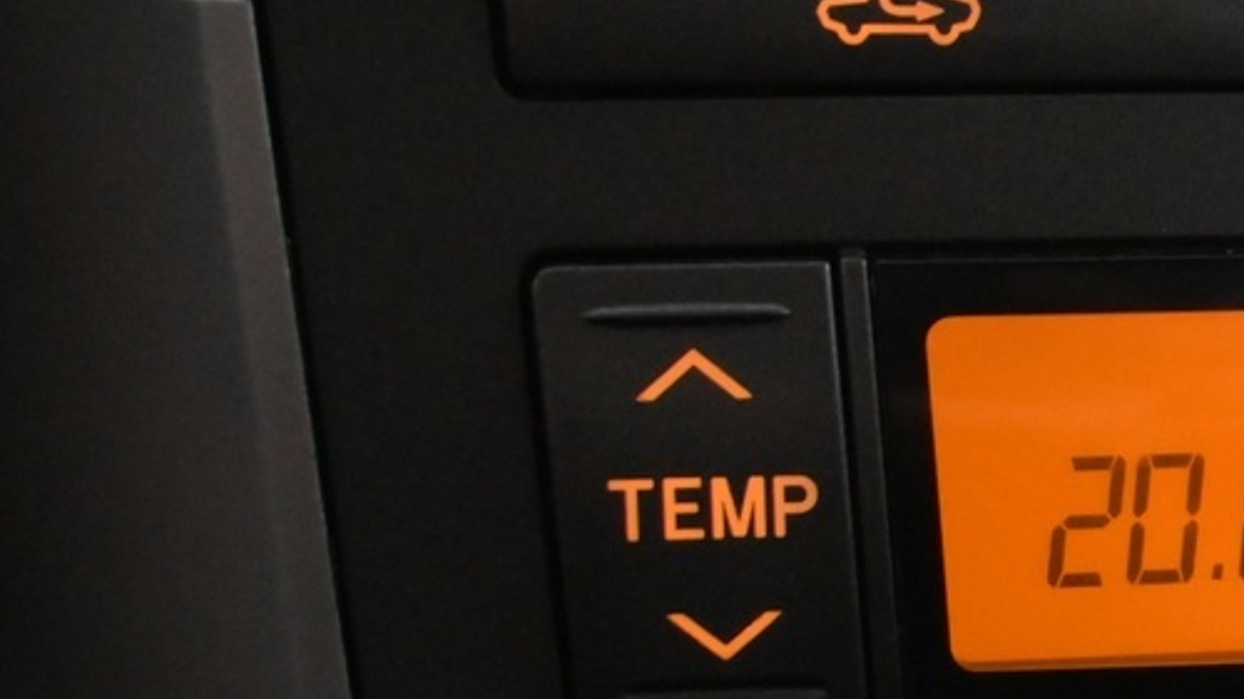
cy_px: 440
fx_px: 4871
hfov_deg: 13.6
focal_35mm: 148
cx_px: 1948
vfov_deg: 8.2
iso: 3200
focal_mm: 29
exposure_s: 1/50
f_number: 4.8
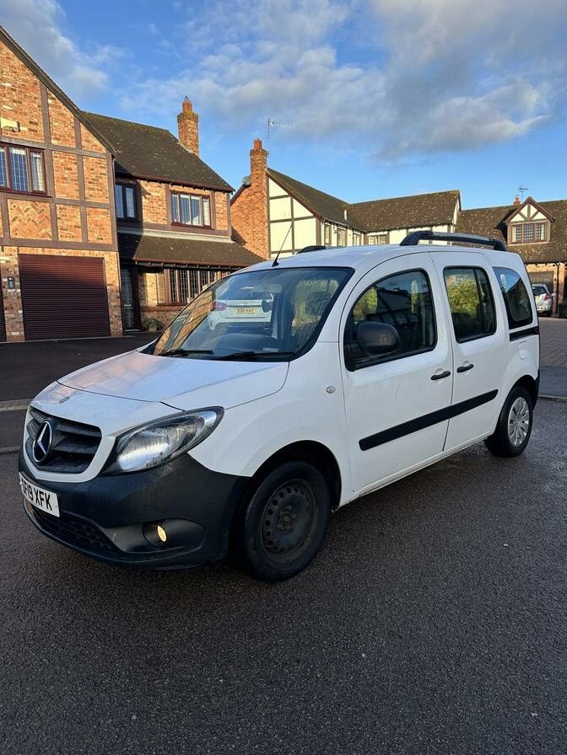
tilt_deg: -7.2
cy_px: 378
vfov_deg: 71.6
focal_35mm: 24
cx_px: 284
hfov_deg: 56.8
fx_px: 524
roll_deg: +1.6
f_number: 1.78
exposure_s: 1/1374
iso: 80
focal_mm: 6.86
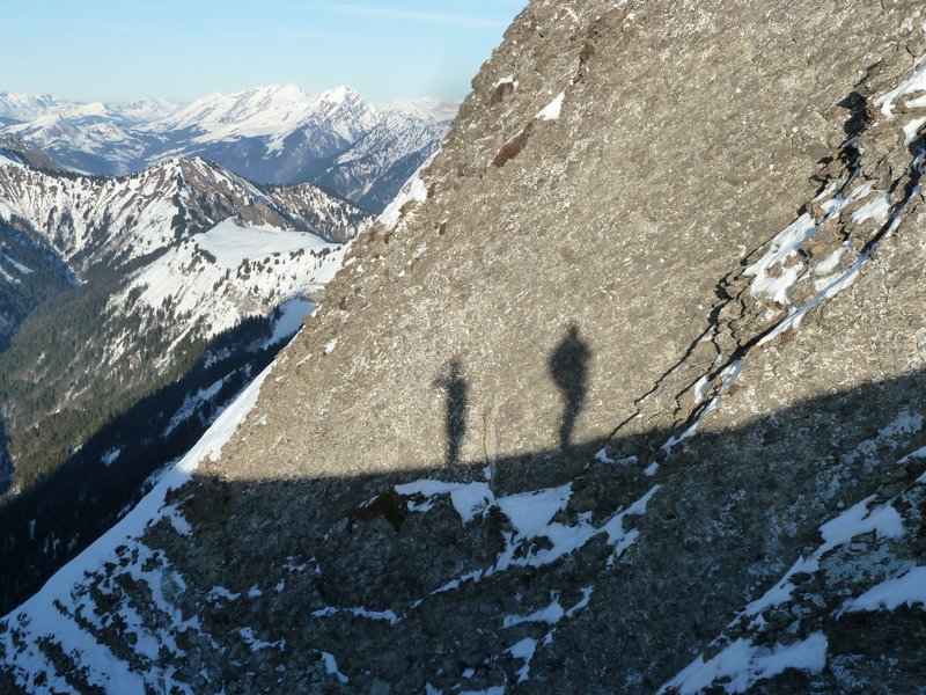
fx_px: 1391
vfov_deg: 28.0
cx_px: 463
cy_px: 348
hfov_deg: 36.8
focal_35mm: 52
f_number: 4.5
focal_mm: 8.5
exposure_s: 1/400
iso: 125
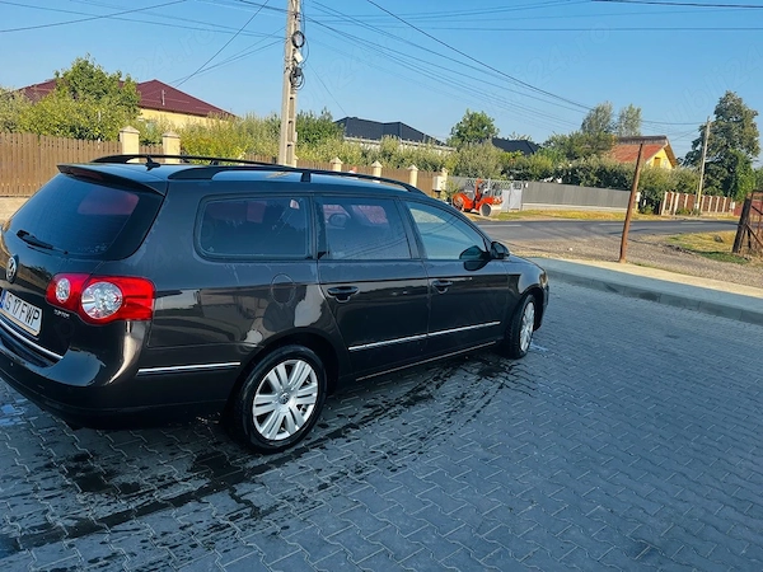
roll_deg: -3.0
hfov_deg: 67.3
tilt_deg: -10.4
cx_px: 382
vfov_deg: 53.1
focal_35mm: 26
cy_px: 286
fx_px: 573
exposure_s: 1/983
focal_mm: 5.1
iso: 50
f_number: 1.6
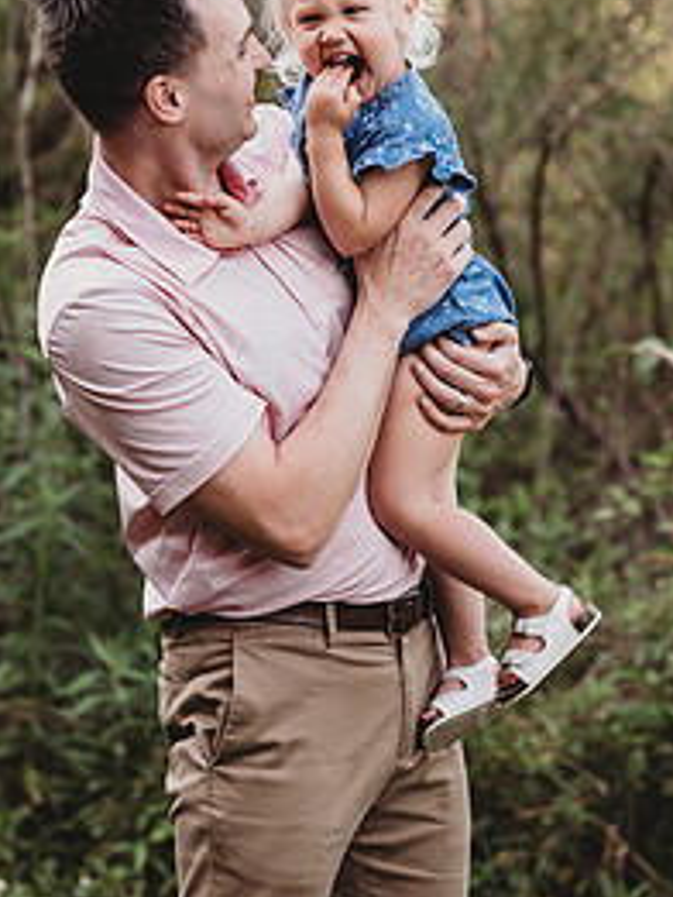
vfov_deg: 13.9
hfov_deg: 10.5
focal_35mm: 141
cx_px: 374
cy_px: 223
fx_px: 3652
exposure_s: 1/200
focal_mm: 85
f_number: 2.8
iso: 160
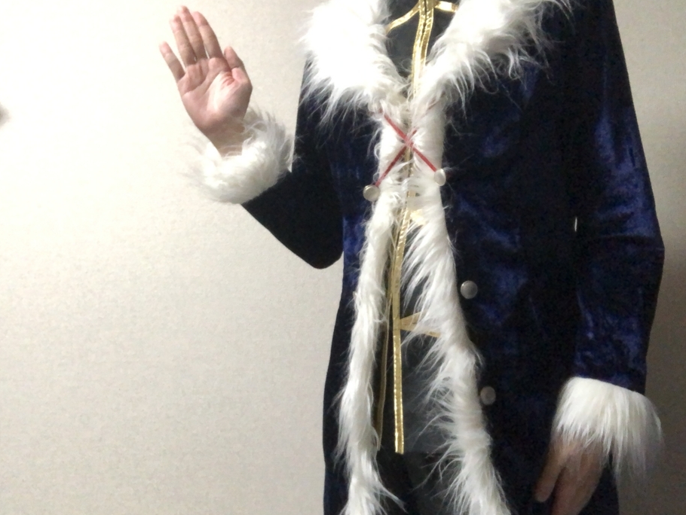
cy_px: 275
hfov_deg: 51.3
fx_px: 714
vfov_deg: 39.7
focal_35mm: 36
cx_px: 367
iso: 500
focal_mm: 2.87
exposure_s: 1/24
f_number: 2.2
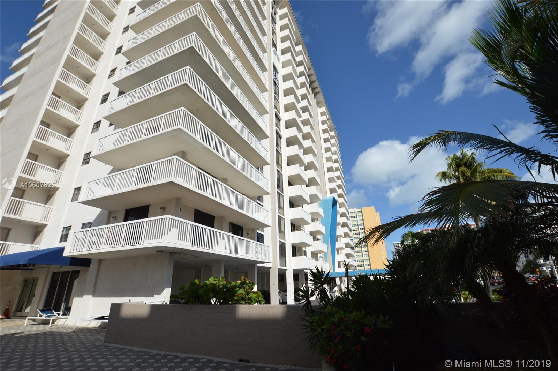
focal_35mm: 15
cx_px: 279
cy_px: 186
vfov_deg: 77.2
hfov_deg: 100.5
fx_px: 232
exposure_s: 1/320
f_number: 8
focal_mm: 10
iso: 100
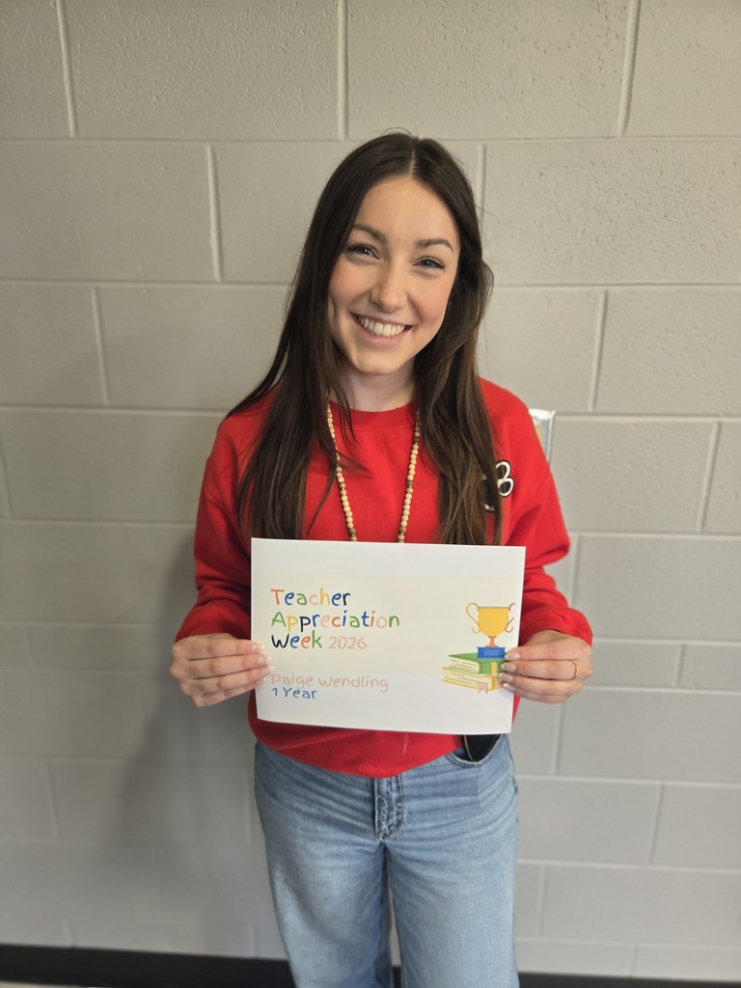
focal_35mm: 23
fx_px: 656
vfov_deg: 73.9
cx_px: 370
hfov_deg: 58.9
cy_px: 494
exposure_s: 1/120
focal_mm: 5.4
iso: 80
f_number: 1.8
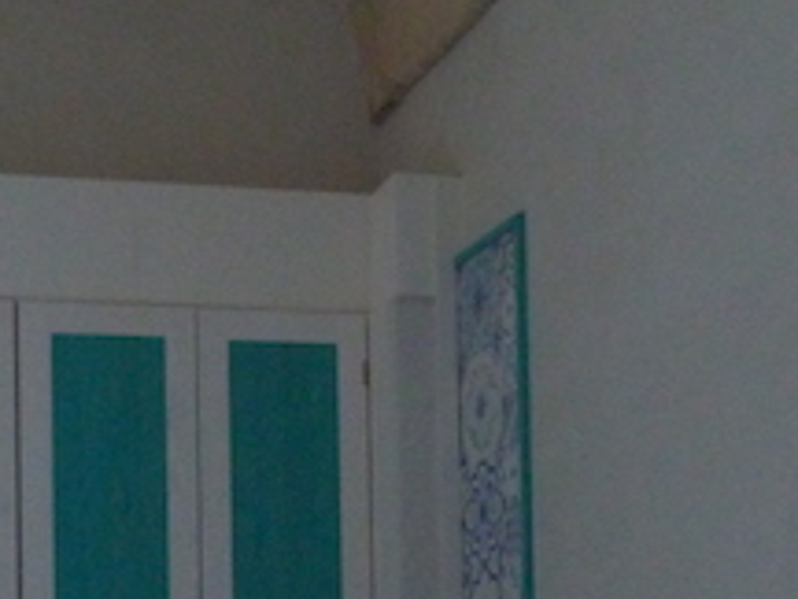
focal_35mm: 81
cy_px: 690
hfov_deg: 24.1
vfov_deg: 17.5
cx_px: 340
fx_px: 1867
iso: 400
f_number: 2.8
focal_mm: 4.5
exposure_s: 1/15
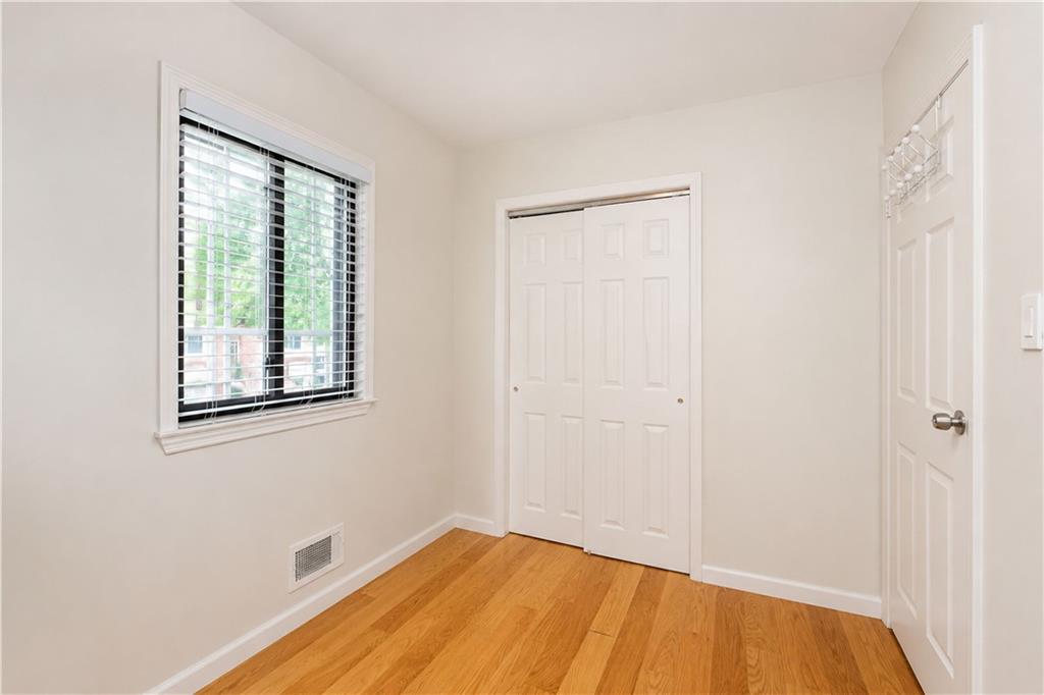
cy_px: 348
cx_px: 522
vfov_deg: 77.3
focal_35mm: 15
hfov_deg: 100.4
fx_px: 435
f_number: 8
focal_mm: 10
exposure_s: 1/60
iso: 1600
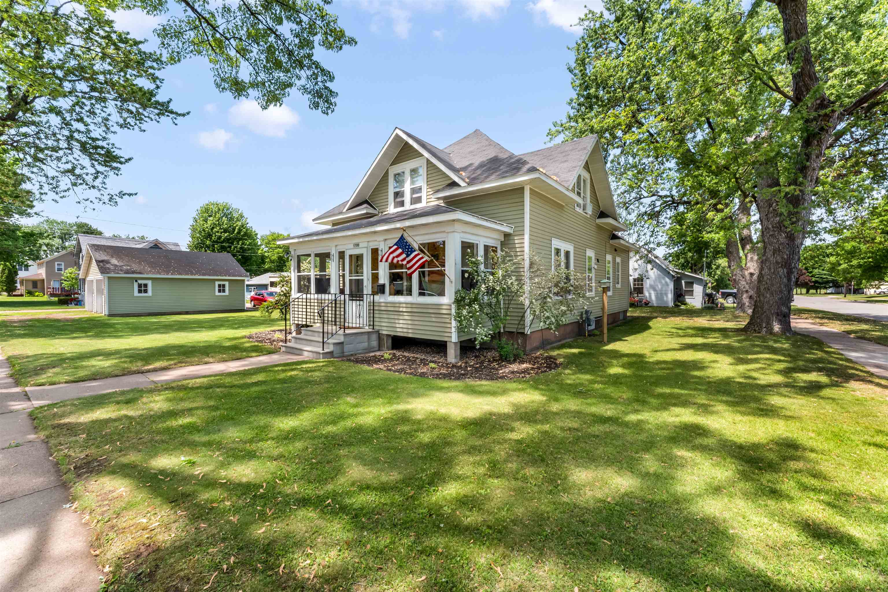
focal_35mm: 14
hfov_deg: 104.3
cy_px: 296
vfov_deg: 81.2
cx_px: 444
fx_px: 345
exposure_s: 1/30
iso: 1000
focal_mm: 14
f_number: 22
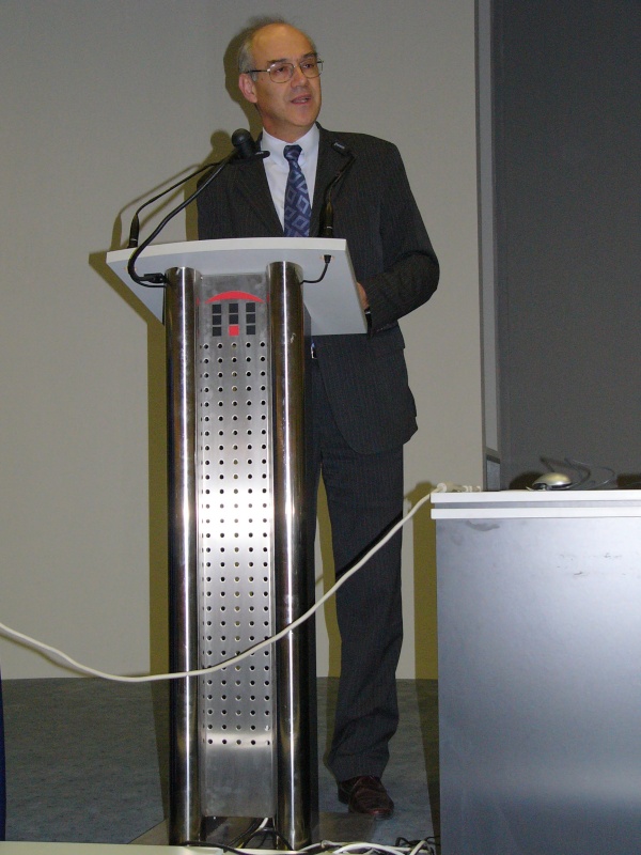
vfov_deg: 36.8
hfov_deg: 28.0
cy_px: 428
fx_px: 1284
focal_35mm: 52
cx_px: 320
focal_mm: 8.7
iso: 200
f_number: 2.8
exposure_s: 1/80
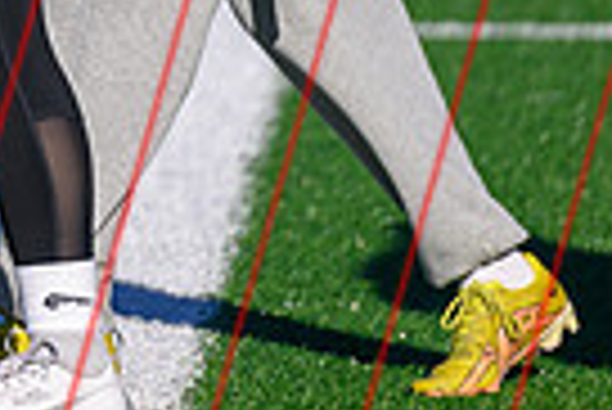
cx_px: -340
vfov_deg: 1.5
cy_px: -298
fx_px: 16014
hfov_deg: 2.2
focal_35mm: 941
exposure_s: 1/1600
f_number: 3.2
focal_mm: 200
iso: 90
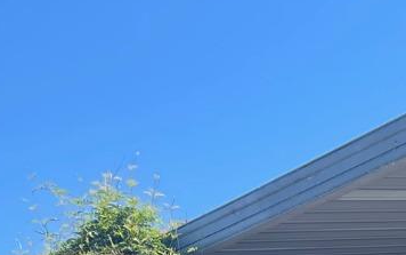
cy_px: 573
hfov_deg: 16.4
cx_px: 604
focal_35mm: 116
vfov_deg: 10.1
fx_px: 1284
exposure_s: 1/1493
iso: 32
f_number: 1.6
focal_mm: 5.1
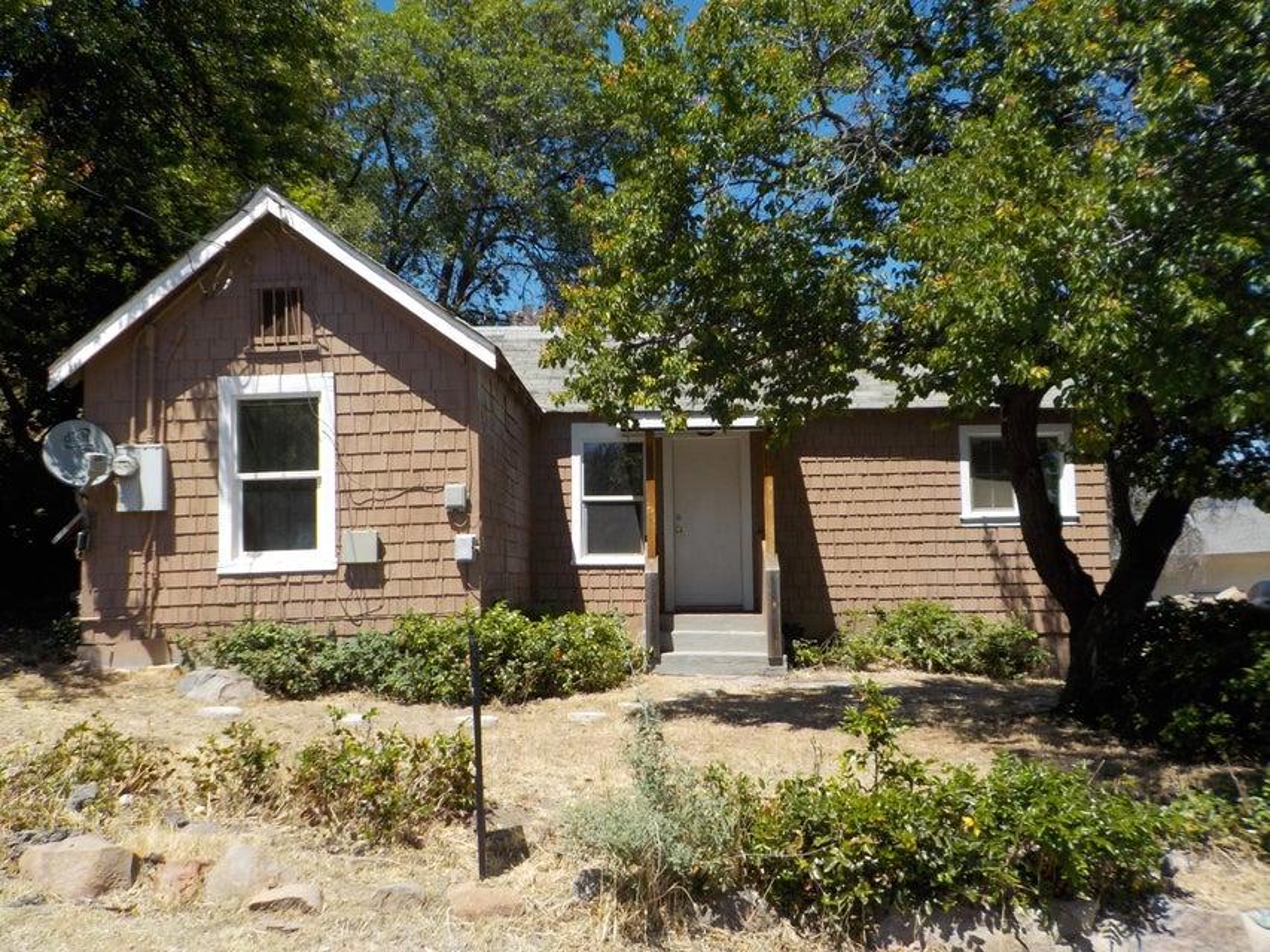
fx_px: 1101
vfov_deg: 46.8
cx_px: 635
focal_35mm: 30
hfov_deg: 60.0
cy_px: 476
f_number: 3.3
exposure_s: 1/1000
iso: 125
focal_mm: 4.1
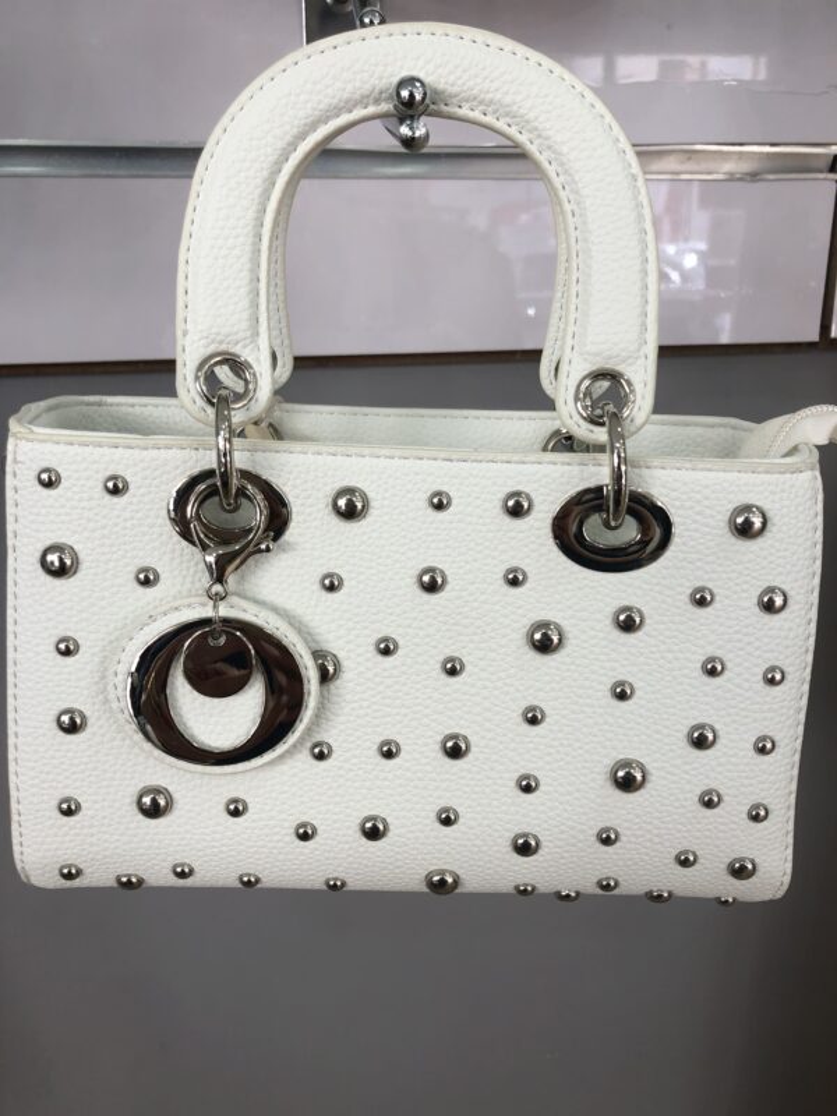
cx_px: 418
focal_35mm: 28
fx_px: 903
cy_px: 558
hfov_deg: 49.7
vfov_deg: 63.4
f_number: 1.8
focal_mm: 3.99
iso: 40
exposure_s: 1/120
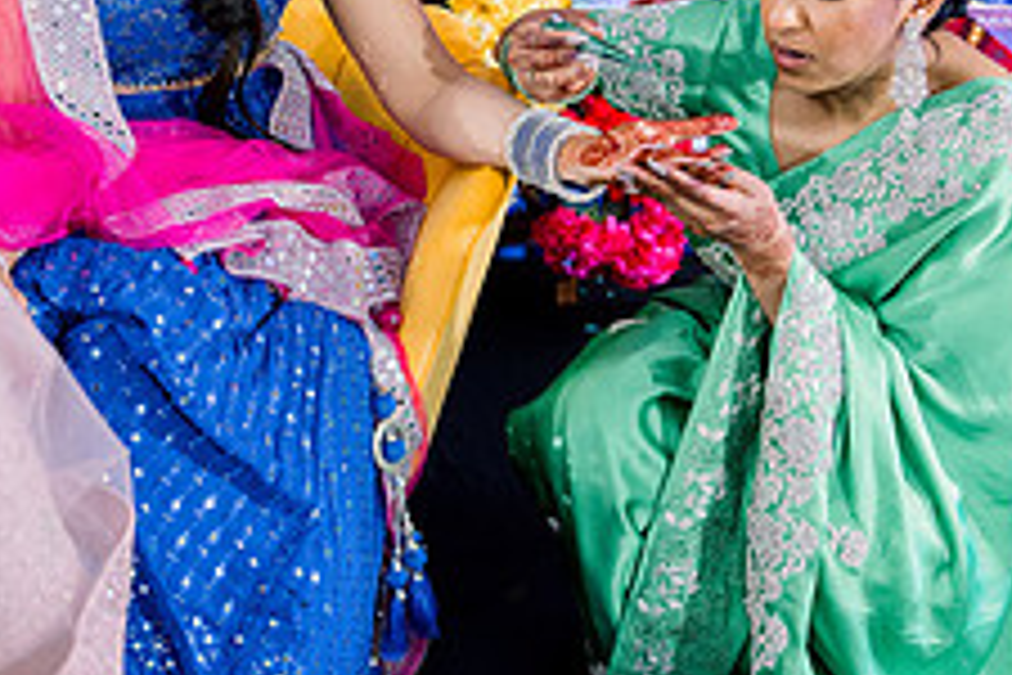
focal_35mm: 62
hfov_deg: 32.1
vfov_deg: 21.6
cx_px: 328
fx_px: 1743
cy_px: 106
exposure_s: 1/125
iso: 1250
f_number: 2.8
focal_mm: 24
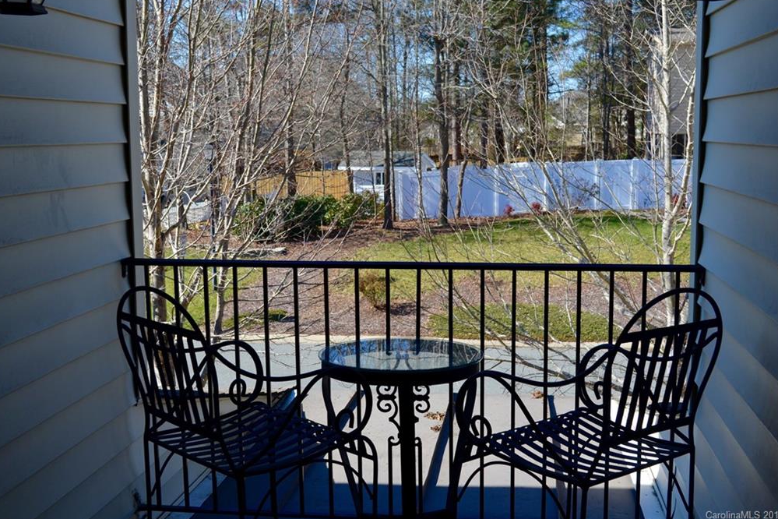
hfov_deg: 42.7
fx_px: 994
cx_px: 391
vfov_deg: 29.2
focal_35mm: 46
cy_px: 258
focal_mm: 30
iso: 180
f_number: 8
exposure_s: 1/250
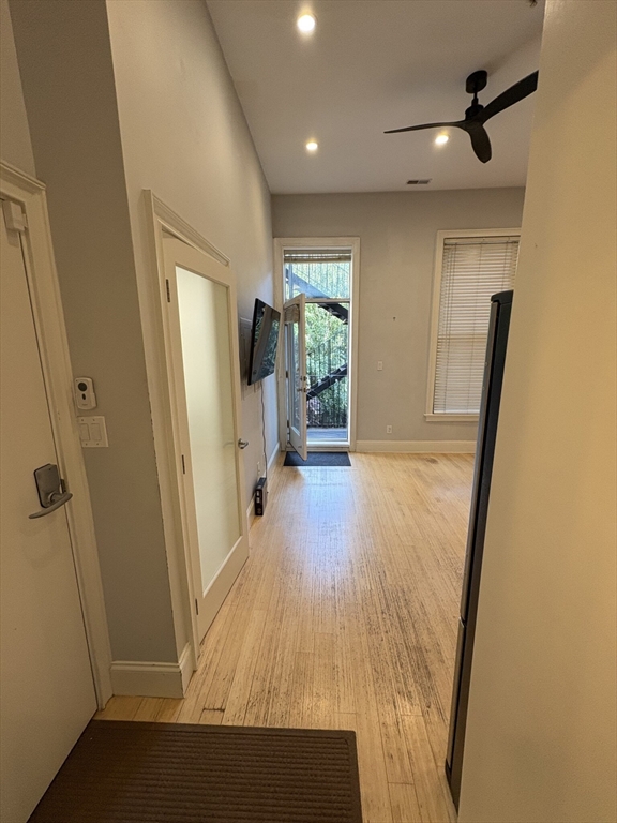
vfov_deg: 102.1
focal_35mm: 14
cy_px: 412
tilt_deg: -9.7
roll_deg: +0.1
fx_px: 333
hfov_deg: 85.7
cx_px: 308
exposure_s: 1/120
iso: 160
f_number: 2.2
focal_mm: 2.22
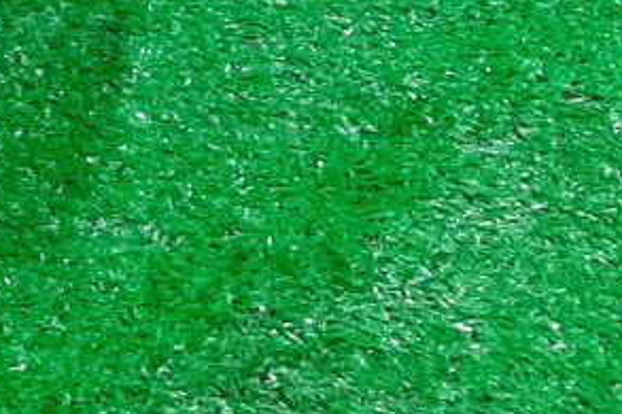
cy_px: -639
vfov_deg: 9.1
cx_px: -335
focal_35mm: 133
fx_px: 2297
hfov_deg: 14.3
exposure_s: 1/50
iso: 95
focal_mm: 3.93
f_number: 1.7
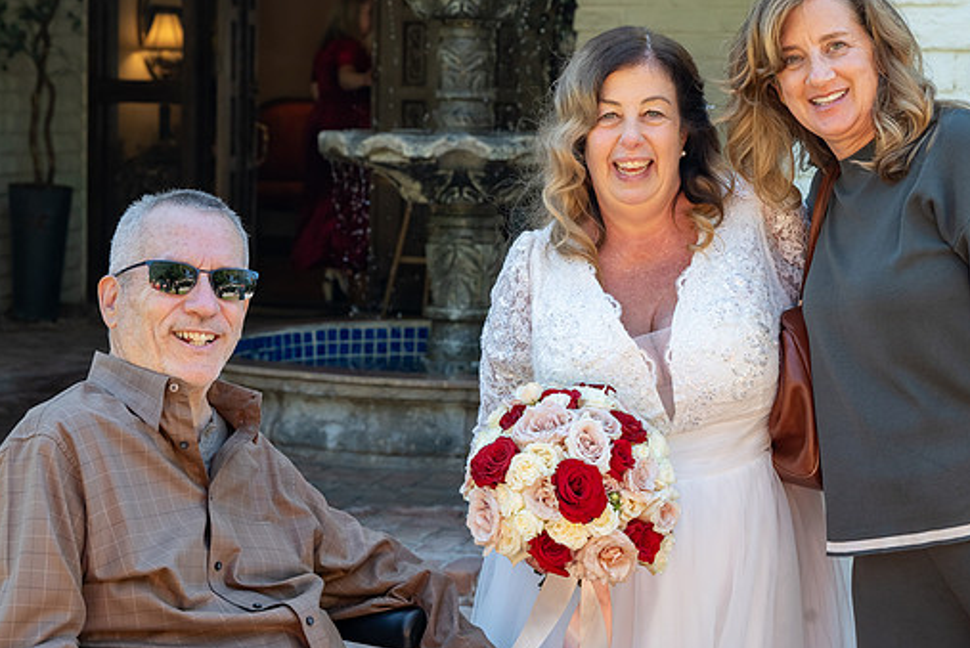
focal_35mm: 80
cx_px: 528
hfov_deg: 25.3
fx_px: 2157
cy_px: 334
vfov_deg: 17.1
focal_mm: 70
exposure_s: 1/250
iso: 1000
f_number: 7.1
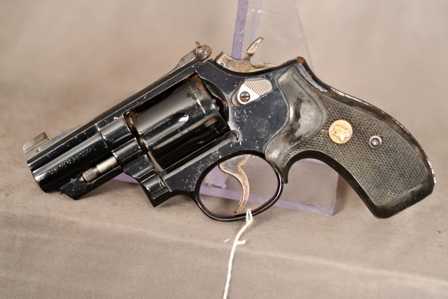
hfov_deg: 22.6
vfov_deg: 15.2
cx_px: 224
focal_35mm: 90
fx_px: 1120
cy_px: 150
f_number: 3.2
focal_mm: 60
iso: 3200
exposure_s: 1/250
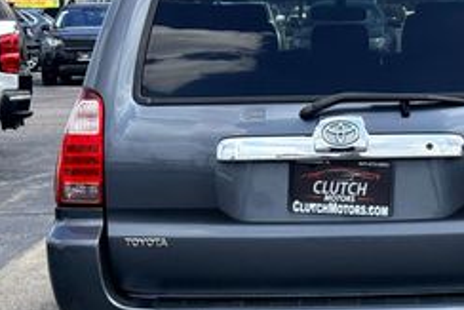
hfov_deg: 15.6
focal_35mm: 131
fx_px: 1689
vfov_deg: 10.5
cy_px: 110
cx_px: 331
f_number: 1.78
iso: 64
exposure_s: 1/2976
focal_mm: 6.76
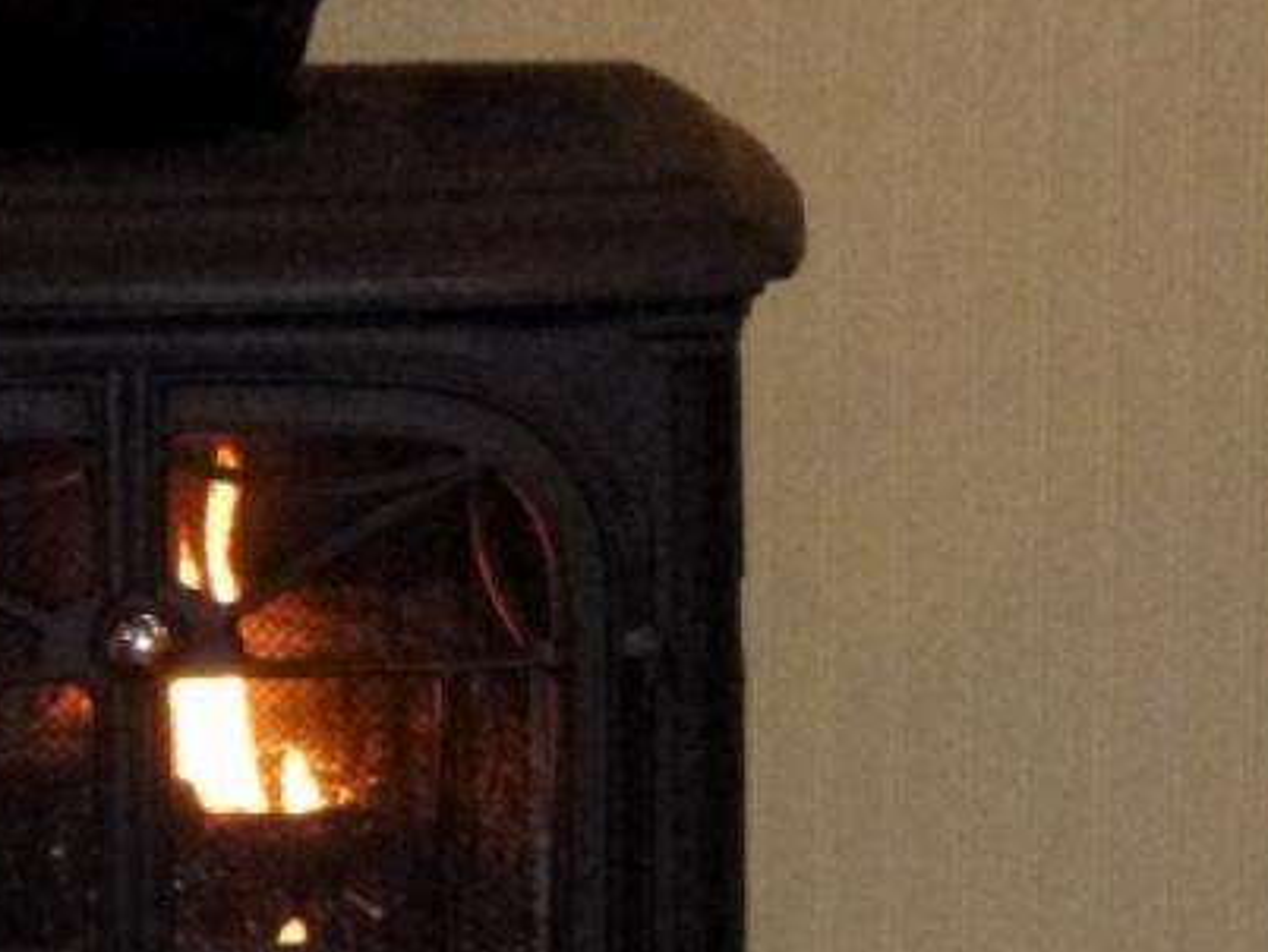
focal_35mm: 158
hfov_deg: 12.2
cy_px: 427
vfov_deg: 9.4
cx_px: -249
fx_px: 5791
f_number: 5.3
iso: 1000
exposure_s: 1/60
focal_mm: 11.1
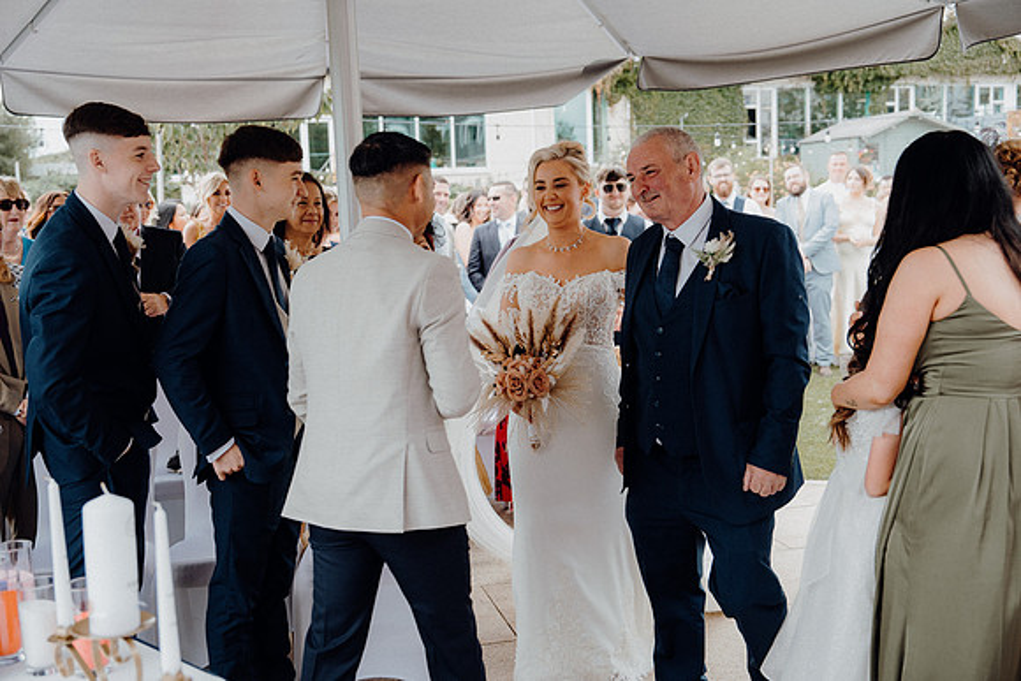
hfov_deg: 49.5
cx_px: 510
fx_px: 1106
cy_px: 340
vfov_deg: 34.2
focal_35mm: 39
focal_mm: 39
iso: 125
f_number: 3.5
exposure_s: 1/200
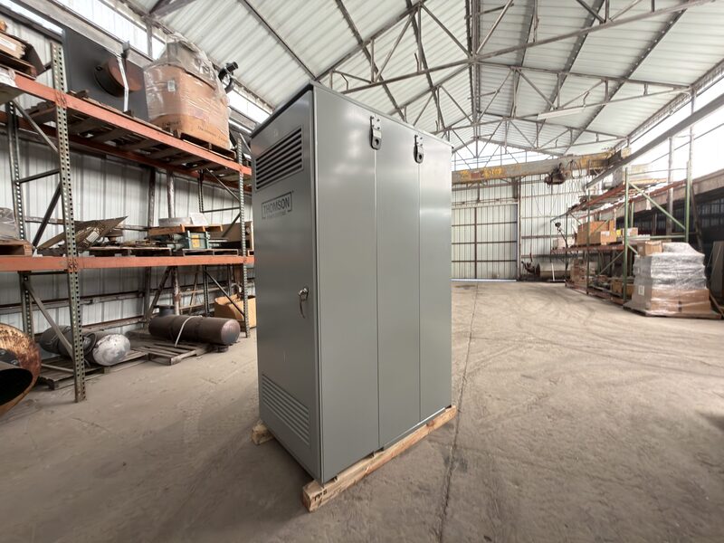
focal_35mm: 14
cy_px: 272
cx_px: 362
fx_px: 293
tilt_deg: -1.1
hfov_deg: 102.1
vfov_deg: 85.7
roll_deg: -0.8
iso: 64
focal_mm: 2.22
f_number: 2.2
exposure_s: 1/30
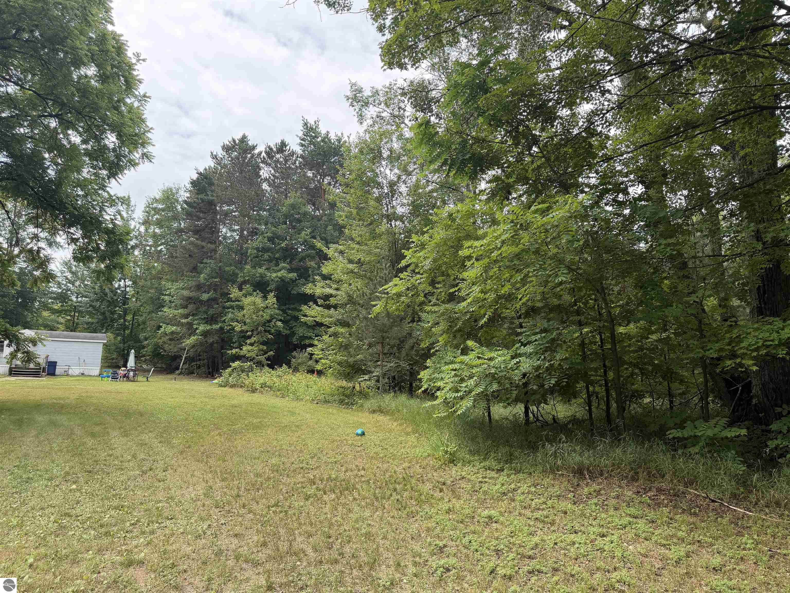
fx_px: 548
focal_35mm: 24
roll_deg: -1.4
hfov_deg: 71.6
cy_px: 296
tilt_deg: +7.9
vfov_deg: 56.8
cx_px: 395
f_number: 1.78
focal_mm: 6.76
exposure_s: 1/1618
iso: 100
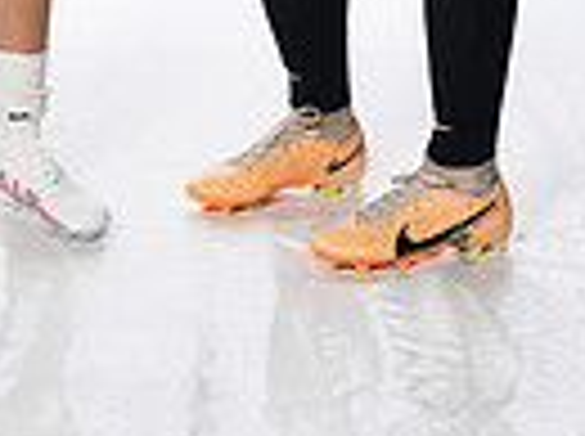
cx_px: 14
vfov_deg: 6.1
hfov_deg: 8.5
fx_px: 3930
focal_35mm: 233
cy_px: -535
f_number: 8
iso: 800
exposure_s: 1/250
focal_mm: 70
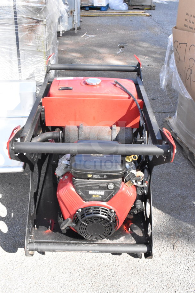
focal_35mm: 36
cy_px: 146
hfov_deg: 36.9
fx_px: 292
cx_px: 98
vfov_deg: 53.1
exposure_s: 1/1000
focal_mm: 24
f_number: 16
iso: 6400
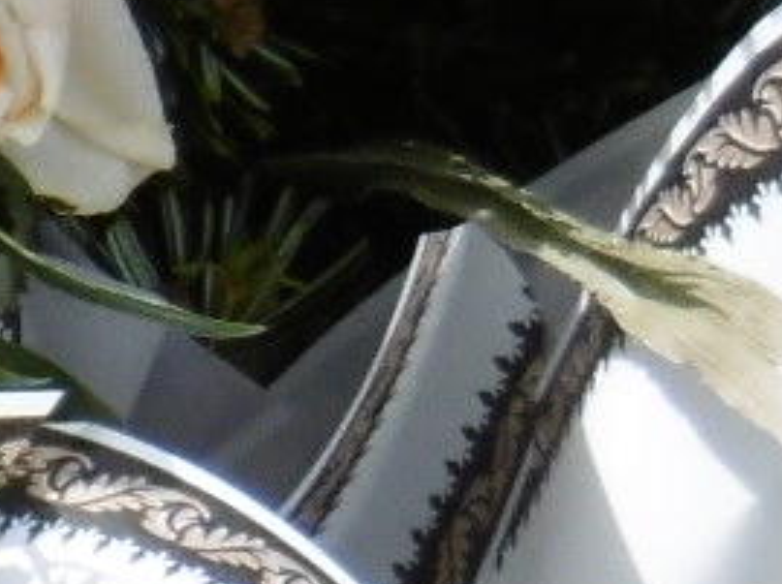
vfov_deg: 1.9
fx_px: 17890
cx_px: -2000
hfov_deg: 2.5
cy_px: 999
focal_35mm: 793
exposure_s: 1/500
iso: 100
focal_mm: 18.6
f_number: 4.8
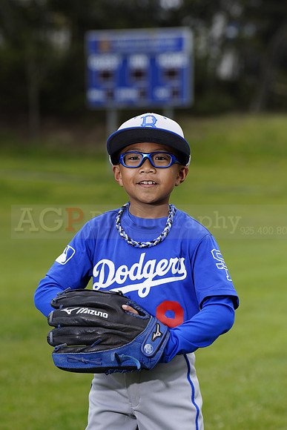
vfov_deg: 11.5
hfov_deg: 7.7
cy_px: 215
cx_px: 144
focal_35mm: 178
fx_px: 2127
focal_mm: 178
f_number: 6.3
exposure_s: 1/250
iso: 100
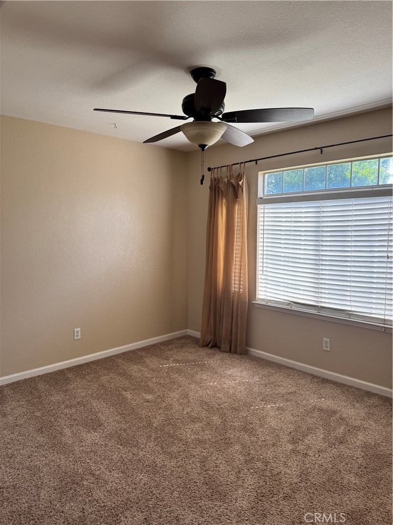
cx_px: 196
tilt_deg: -5.4
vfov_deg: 71.6
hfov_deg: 56.8
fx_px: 363
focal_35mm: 24
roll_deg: +0.4
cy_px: 262
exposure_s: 1/174
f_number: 1.78
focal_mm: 6.76
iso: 64
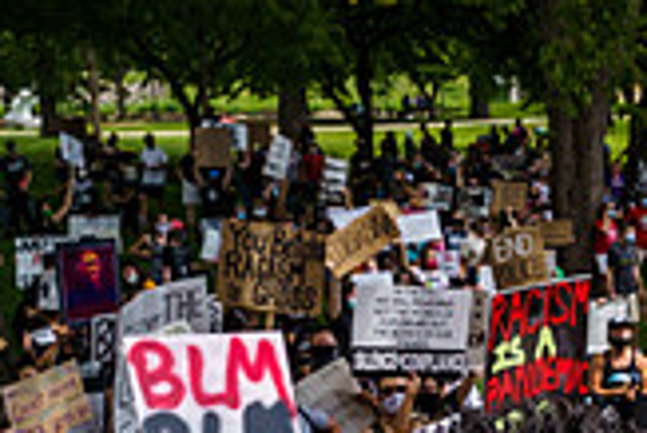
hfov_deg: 20.1
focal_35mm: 94
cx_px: 803
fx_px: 1691
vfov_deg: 13.8
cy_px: 619
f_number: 8
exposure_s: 1/400
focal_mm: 24
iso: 200
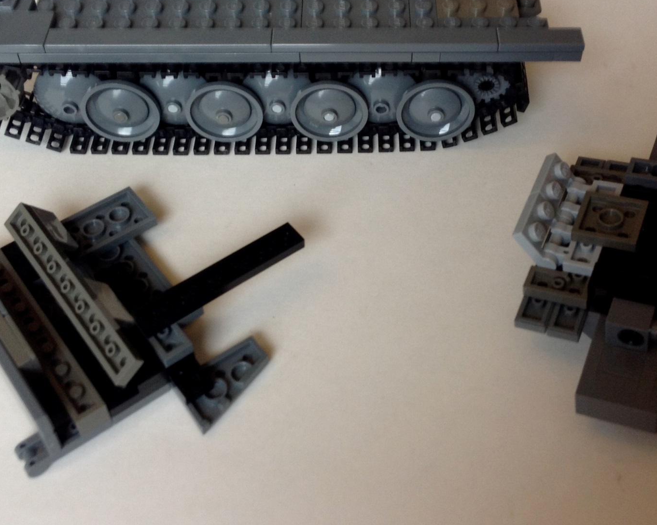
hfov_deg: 36.0
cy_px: 189
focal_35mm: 52
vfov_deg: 29.0
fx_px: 1011
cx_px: 329
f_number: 2.4
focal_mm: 4.28
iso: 64
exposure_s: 1/17
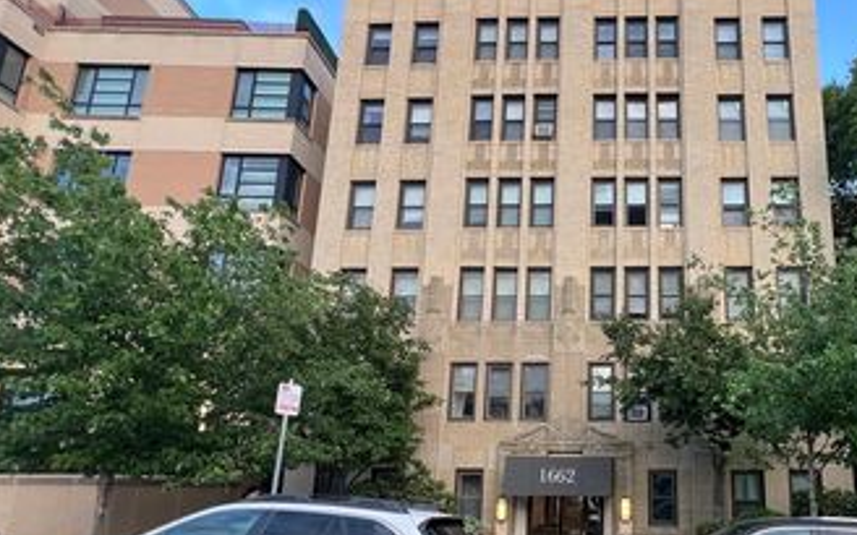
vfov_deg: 55.4
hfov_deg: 77.1
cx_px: 627
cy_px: 380
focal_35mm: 21
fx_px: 490
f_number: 1.8
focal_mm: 1.57
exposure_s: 1/99
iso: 64
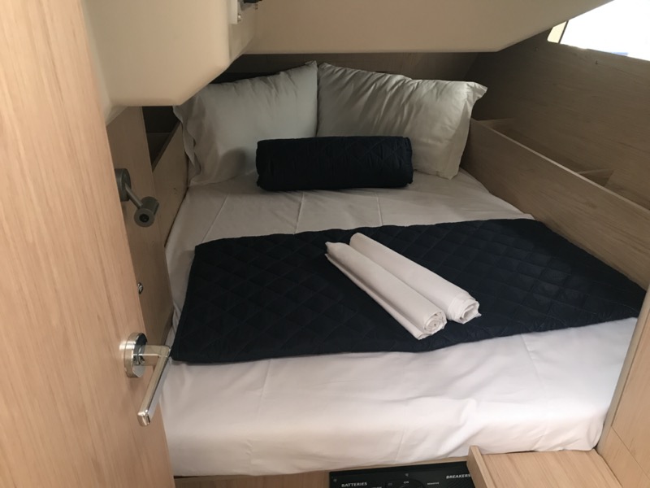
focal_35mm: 28
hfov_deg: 63.4
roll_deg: +1.5
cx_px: 325
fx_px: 526
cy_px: 244
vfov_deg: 49.7
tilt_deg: -26.9
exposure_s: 1/17
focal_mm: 3.99
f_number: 1.8
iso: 64
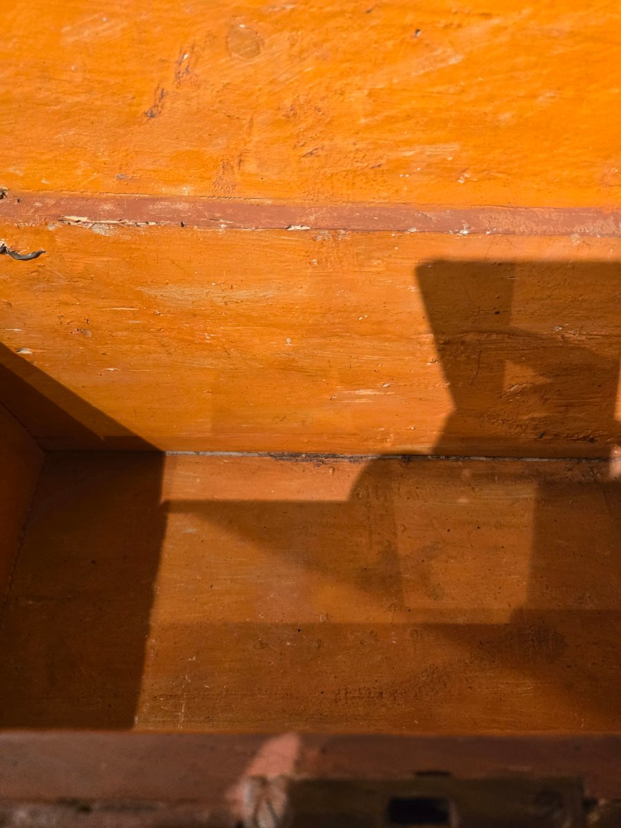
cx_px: 310
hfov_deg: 58.9
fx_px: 550
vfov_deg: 73.9
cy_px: 414
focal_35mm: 23
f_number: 1.8
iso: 400
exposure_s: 1/100
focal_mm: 5.4
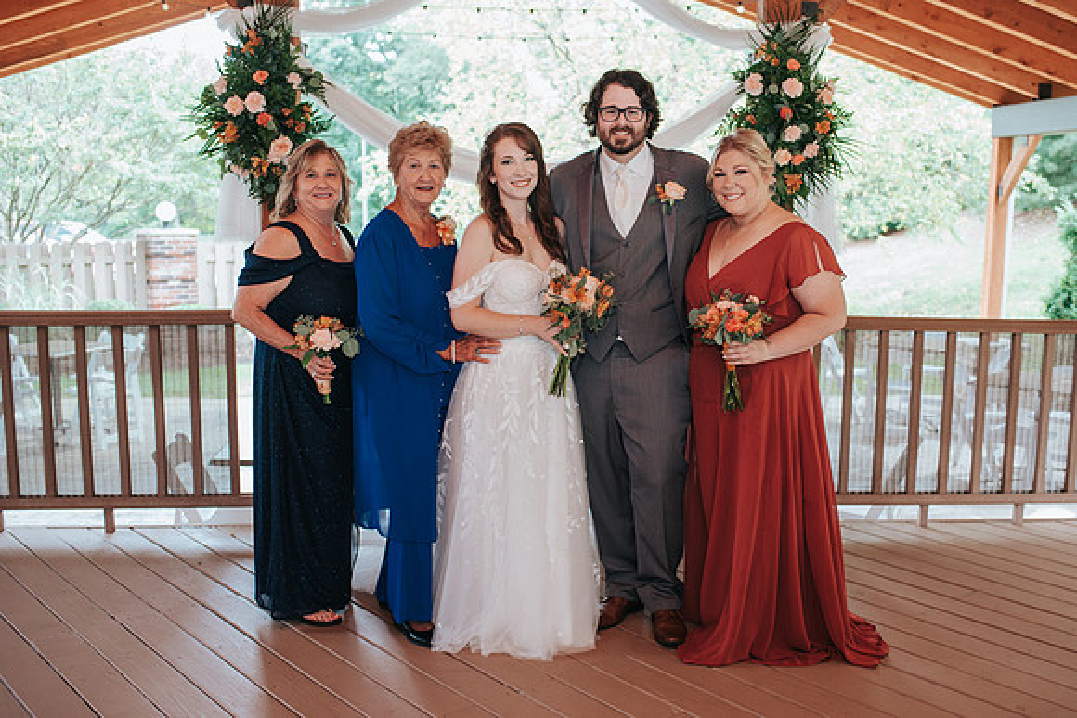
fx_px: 1152
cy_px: 359
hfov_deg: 50.1
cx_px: 579
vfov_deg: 34.6
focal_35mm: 39
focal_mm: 35
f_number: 3.2
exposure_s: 1/200
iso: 450
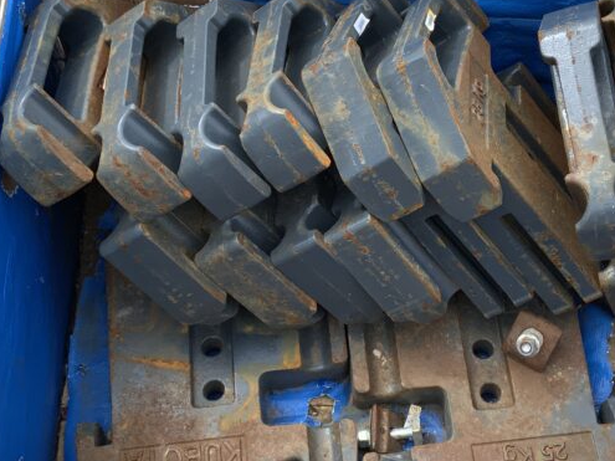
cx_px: 383
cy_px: 204
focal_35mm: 60
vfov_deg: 24.4
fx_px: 1066
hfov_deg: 32.0
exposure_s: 1/728
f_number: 1.8
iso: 16
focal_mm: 3
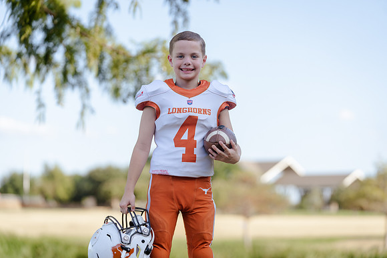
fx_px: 1419
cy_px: 129
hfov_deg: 15.5
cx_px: 194
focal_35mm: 132
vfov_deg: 10.4
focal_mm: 132
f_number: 3.5
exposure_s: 1/320
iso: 100
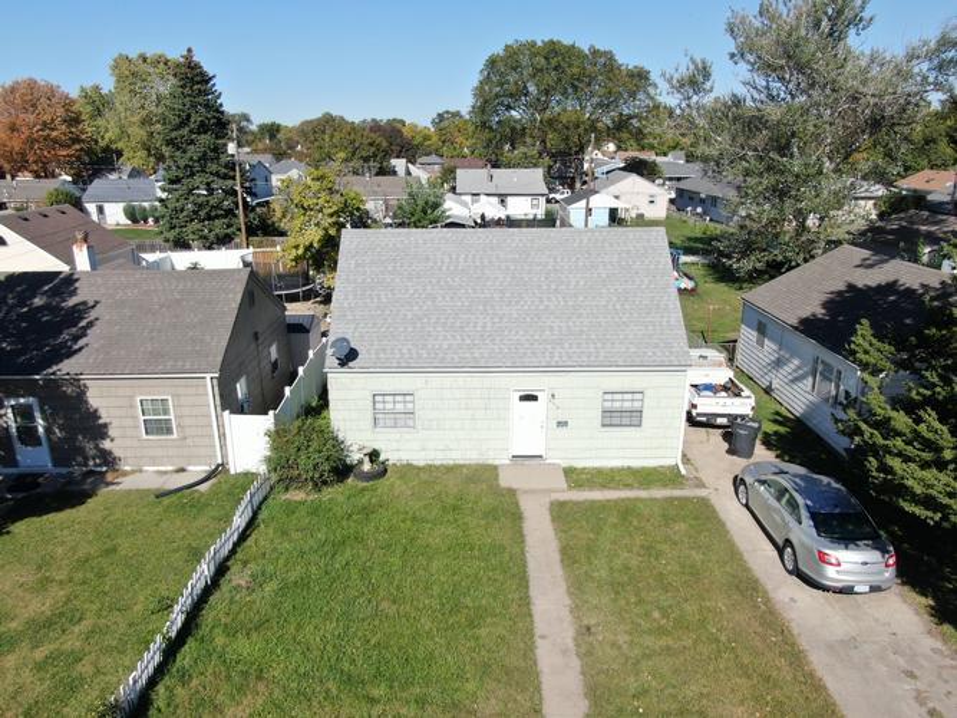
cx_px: 478
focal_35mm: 24
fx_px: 663
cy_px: 359
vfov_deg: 56.8
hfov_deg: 71.6
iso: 100
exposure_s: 1/1250
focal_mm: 4.39
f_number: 2.8
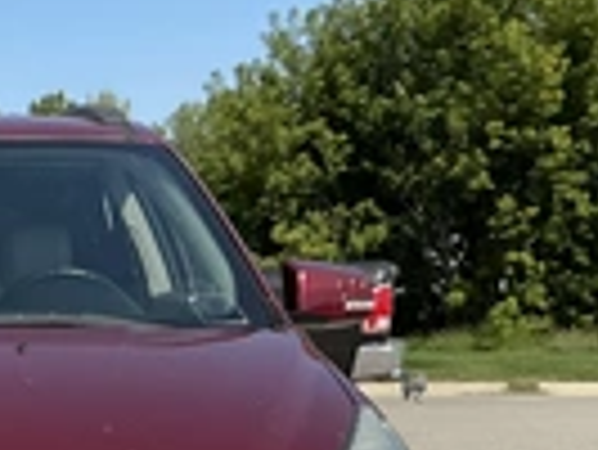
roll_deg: +0.3
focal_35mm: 84
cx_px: -148
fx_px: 1452
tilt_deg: -9.0
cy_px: 531
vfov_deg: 16.9
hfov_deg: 21.4
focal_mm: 3
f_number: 1.8
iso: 25
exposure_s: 1/1626
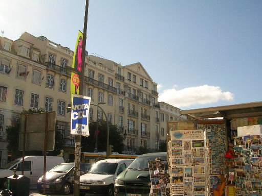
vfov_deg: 37.7
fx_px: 288
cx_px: 131
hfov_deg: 49.0
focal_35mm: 38
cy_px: 98
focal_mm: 5.8
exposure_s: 1/293
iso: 50
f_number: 5.6
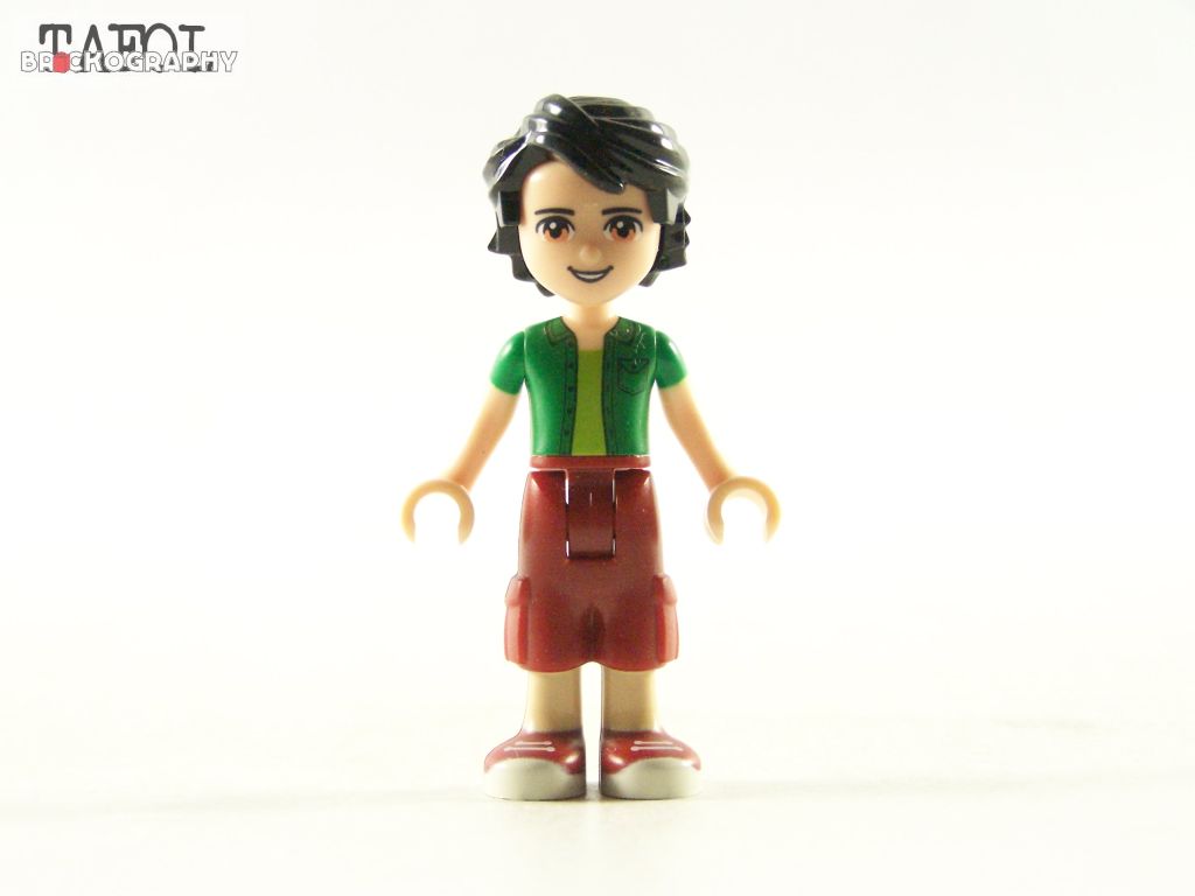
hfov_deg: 23.8
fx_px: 2831
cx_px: 598
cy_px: 448
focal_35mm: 82
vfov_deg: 18.0
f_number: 3.2
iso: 400
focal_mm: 13.7
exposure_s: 1/60
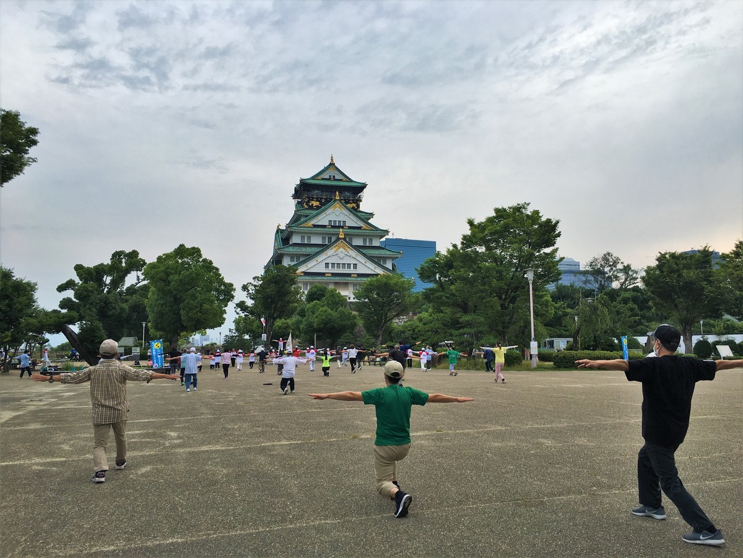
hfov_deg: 61.7
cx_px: 372
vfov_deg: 48.2
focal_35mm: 29
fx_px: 622
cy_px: 279
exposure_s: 1/409
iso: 25
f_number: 2.2
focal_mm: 4.15
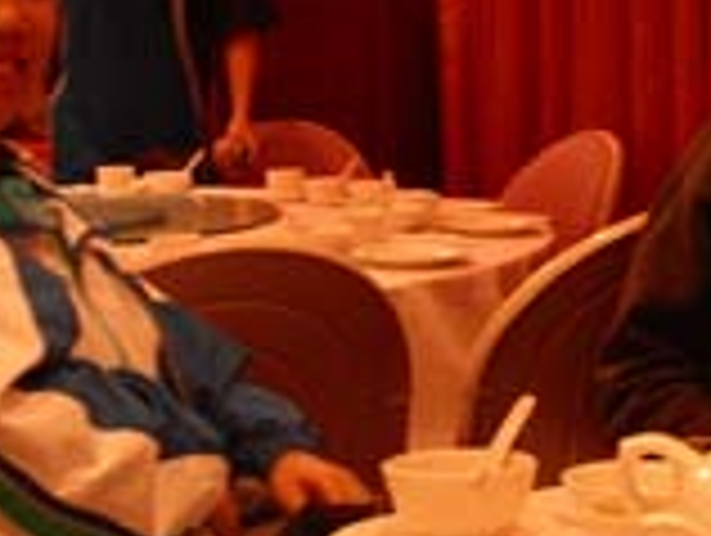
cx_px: 356
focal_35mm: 84
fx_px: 1728
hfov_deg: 23.3
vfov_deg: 17.6
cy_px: 291
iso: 200
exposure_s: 1/15
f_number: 2.8
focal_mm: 7.8
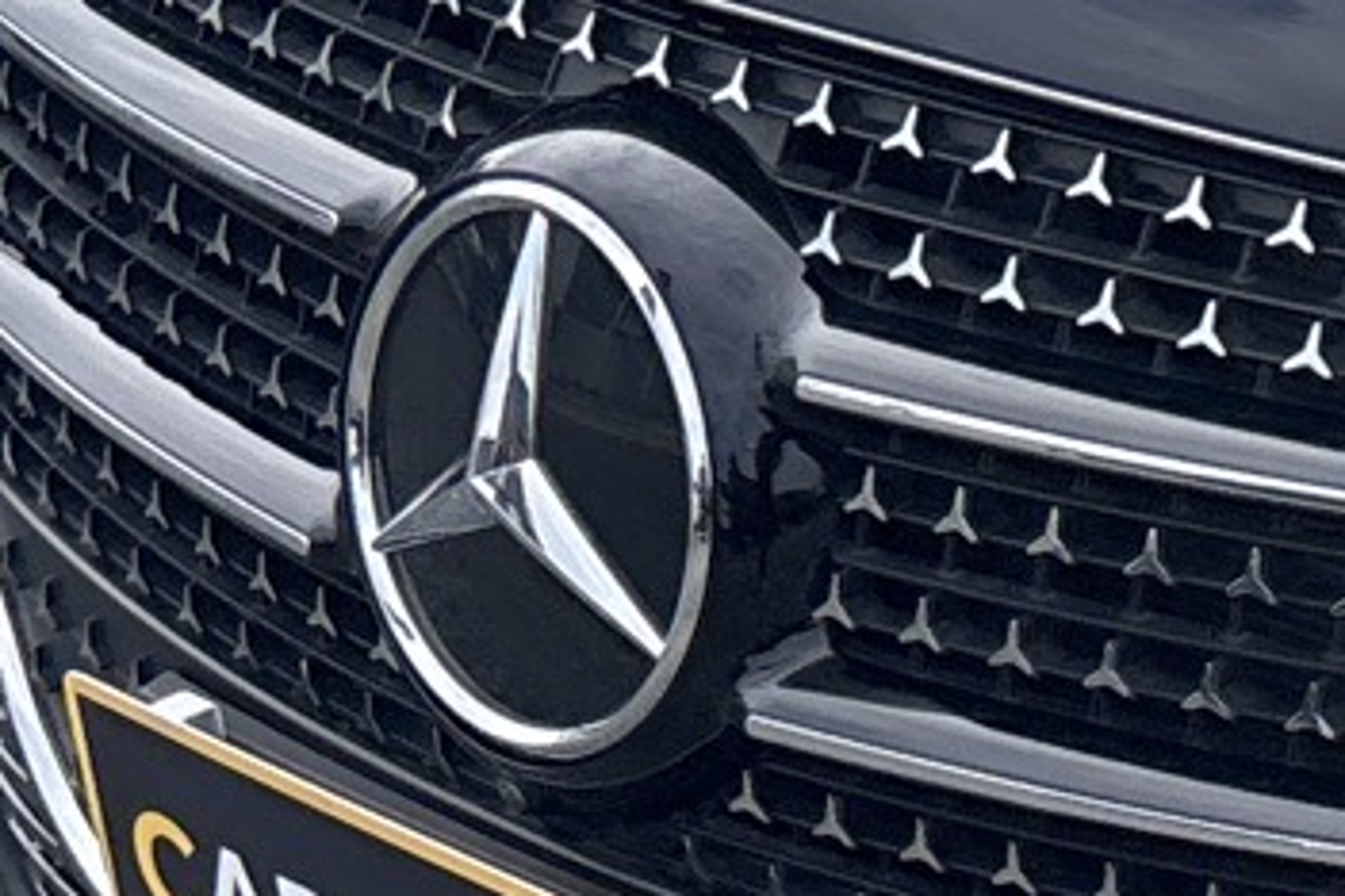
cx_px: 3023
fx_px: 5529
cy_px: -245
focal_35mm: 148
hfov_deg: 11.8
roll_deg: +0.7
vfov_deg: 9.1
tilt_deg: -19.4
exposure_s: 1/1949
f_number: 1.6
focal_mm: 5.96
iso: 50
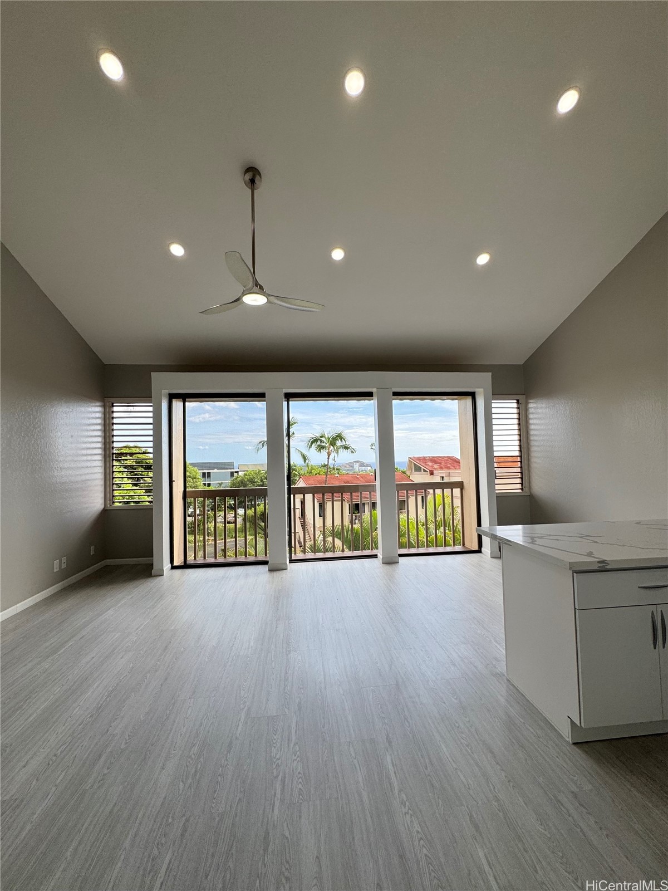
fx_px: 360
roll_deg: +1.9
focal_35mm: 14
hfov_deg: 85.7
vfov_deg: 102.1
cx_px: 334
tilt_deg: +2.6
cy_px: 446
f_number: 2.2
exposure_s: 1/388
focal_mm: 2.22
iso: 40
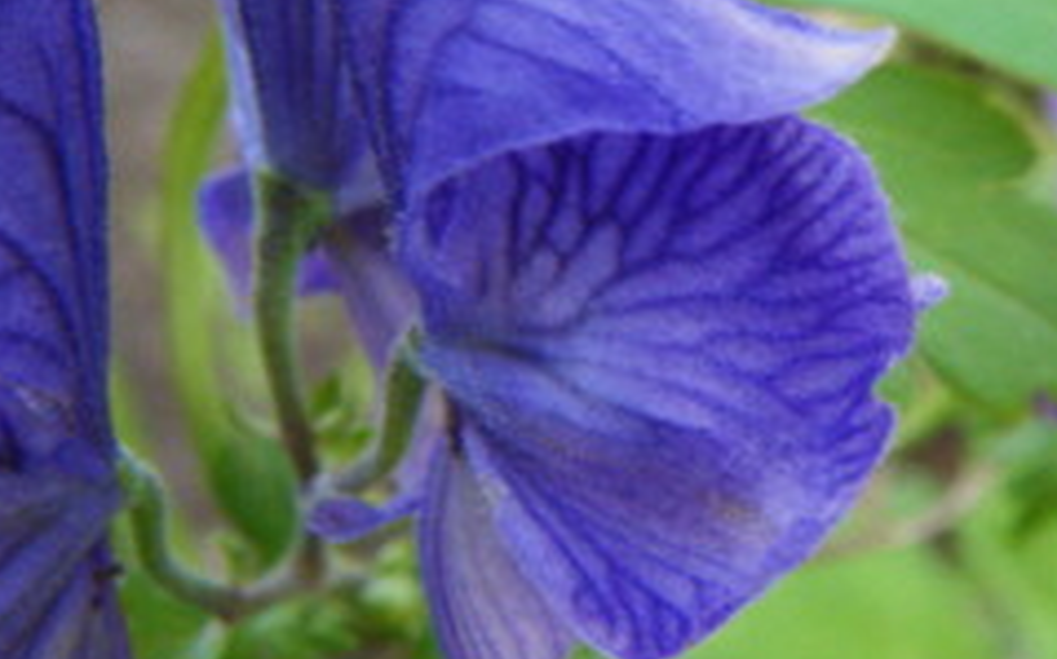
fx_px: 1957
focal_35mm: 68
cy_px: 301
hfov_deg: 28.8
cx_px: 982
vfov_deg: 19.1
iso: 400
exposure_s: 1/50
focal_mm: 6.1
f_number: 3.8
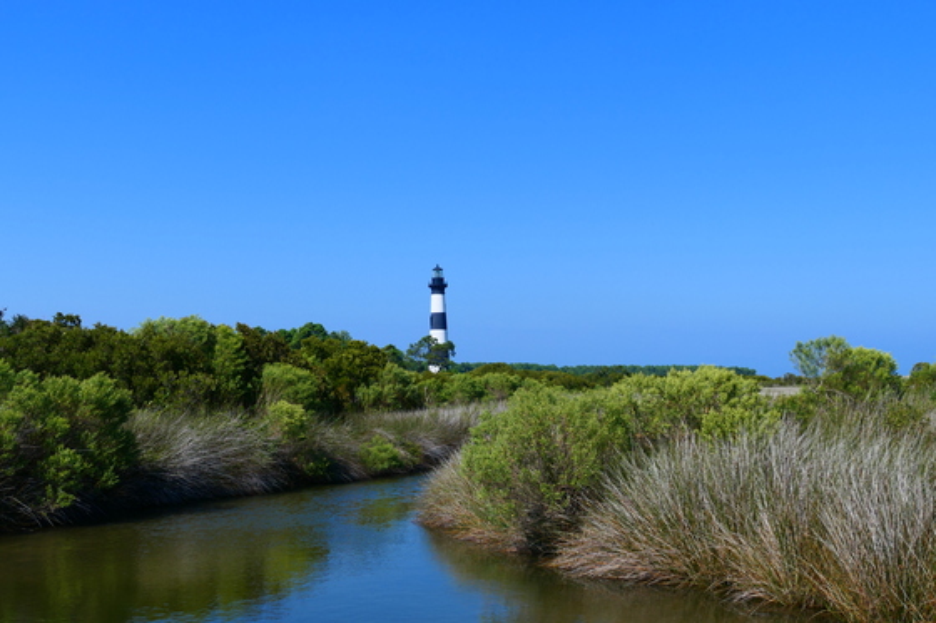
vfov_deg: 26.0
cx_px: 468
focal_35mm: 52
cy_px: 312
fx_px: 1352
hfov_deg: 38.2
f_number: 3.4
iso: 125
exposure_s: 1/2500
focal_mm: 19.11
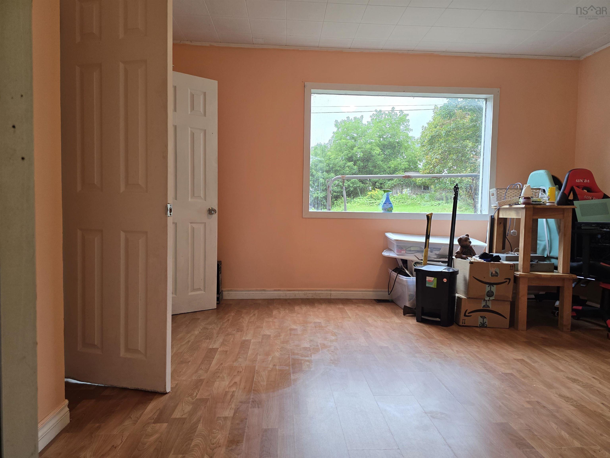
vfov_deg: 58.9
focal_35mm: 23
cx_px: 305
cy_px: 229
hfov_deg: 73.9
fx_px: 405
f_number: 1.7
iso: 100
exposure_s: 1/120
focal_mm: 6.3
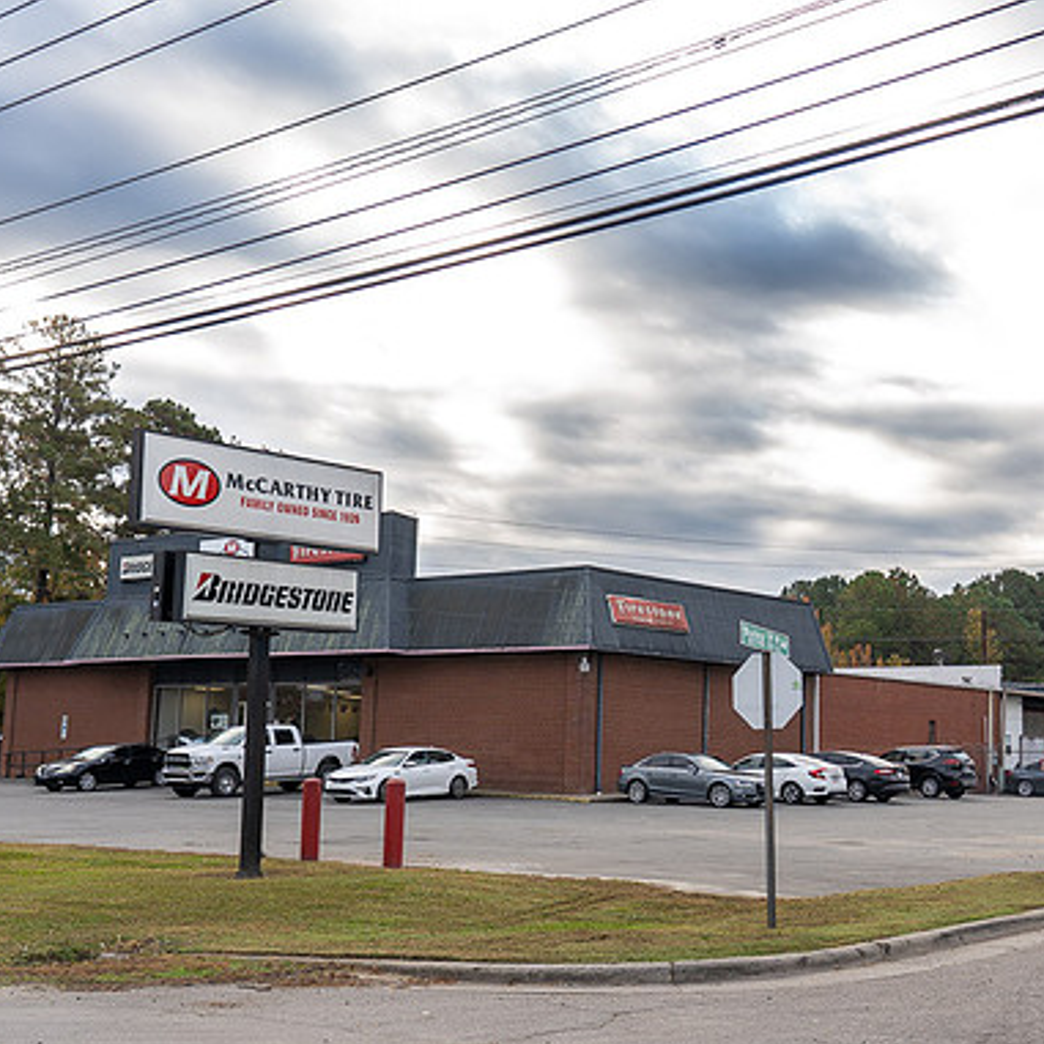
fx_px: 1501
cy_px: 527
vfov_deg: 38.3
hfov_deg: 38.1
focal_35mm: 44
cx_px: 647
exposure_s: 1/320
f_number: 4
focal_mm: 34
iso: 250
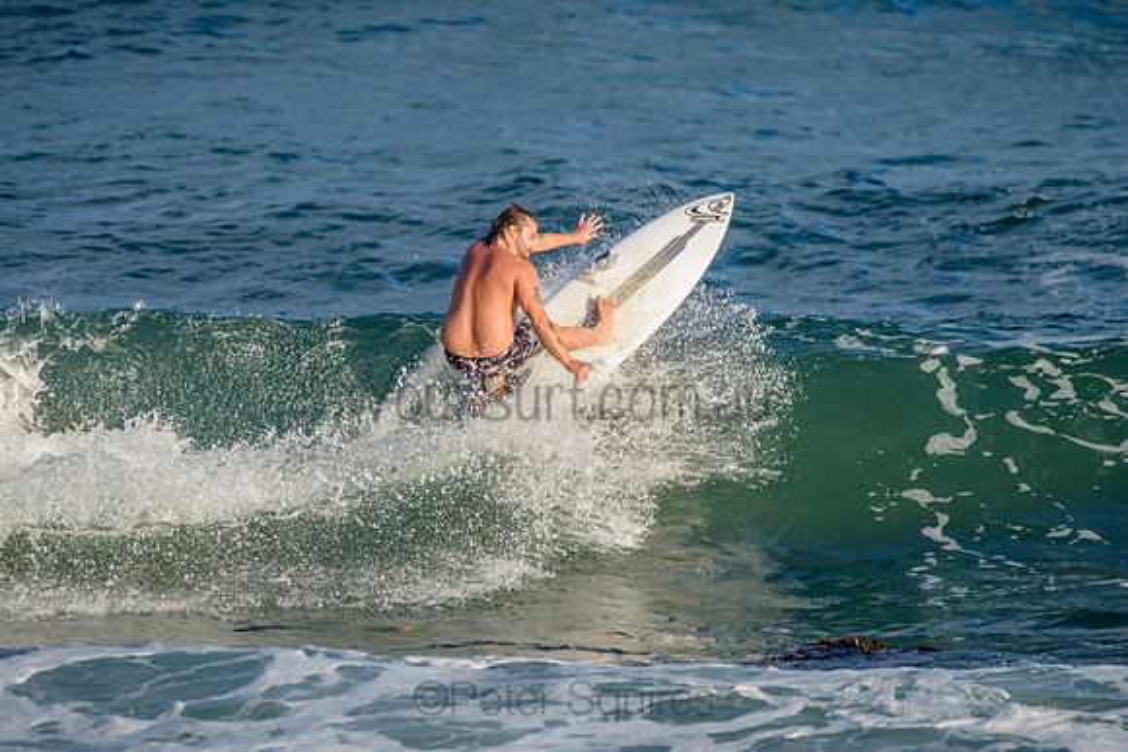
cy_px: 376
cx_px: 564
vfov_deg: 2.2
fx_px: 19181
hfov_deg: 3.4
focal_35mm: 612
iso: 180
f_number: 5.6
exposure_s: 1/1250
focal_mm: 500
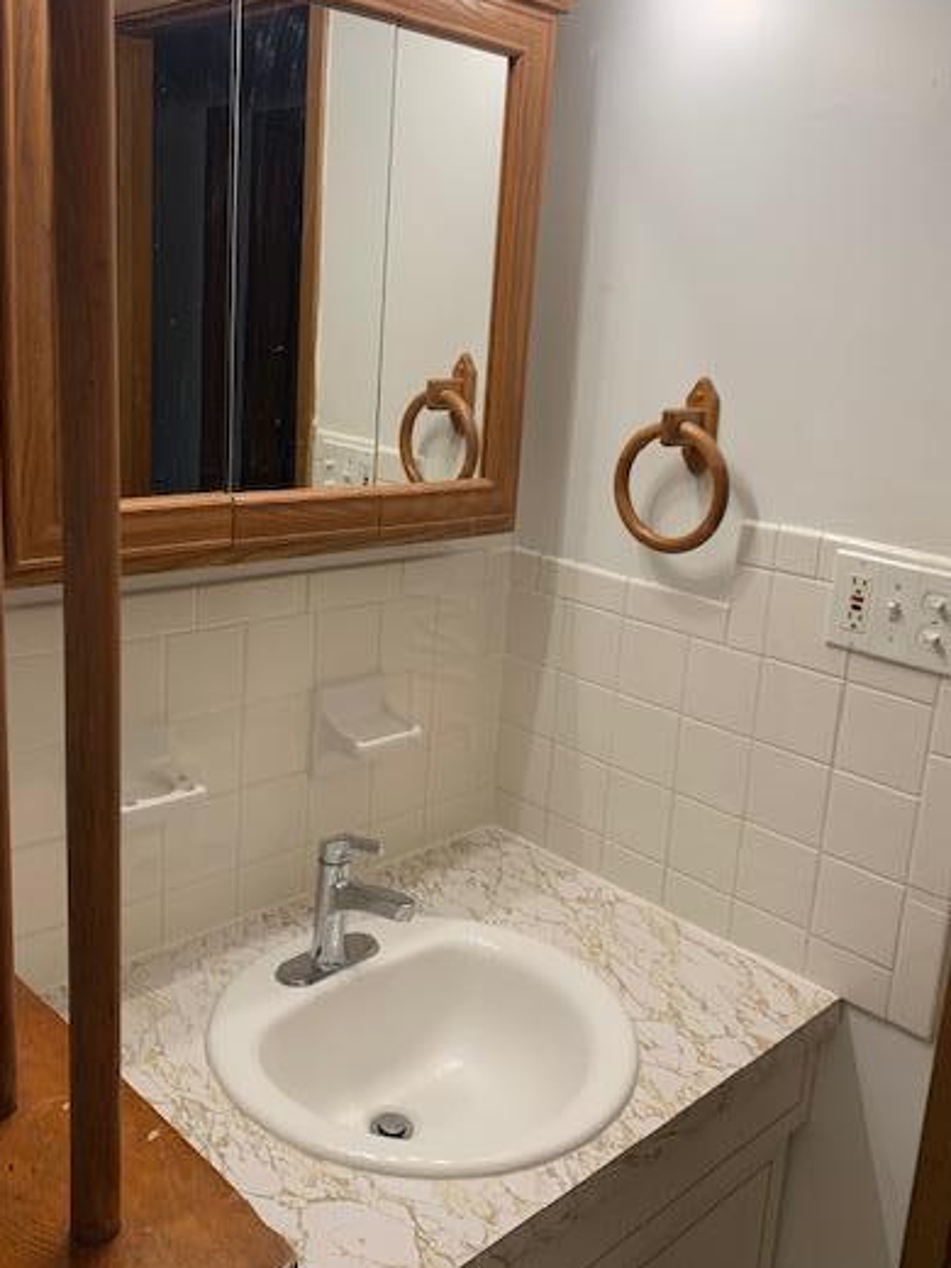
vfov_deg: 56.8
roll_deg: -2.9
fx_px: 1172
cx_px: 444
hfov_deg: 44.1
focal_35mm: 32
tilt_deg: -14.5
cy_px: 595
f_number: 1.8
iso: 50
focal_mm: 4.25
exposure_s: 1/60
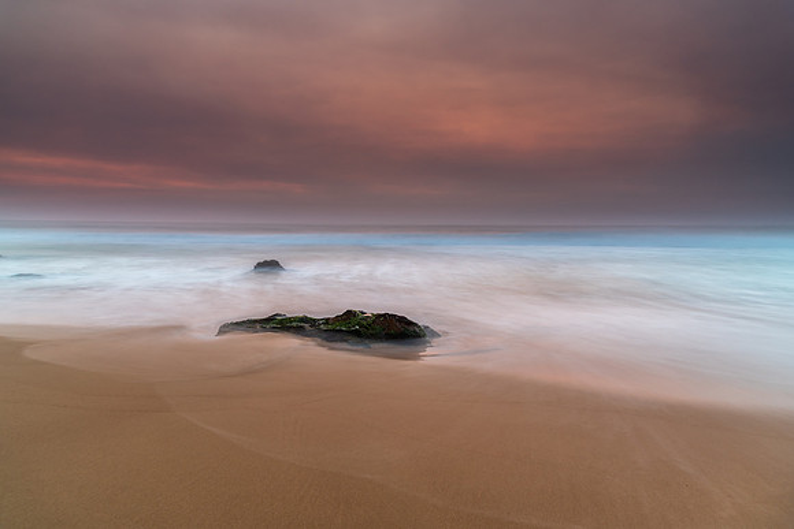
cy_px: 264
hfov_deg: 72.8
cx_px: 397
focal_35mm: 24
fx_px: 539
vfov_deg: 52.4
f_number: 8
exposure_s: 13
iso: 200
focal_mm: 24
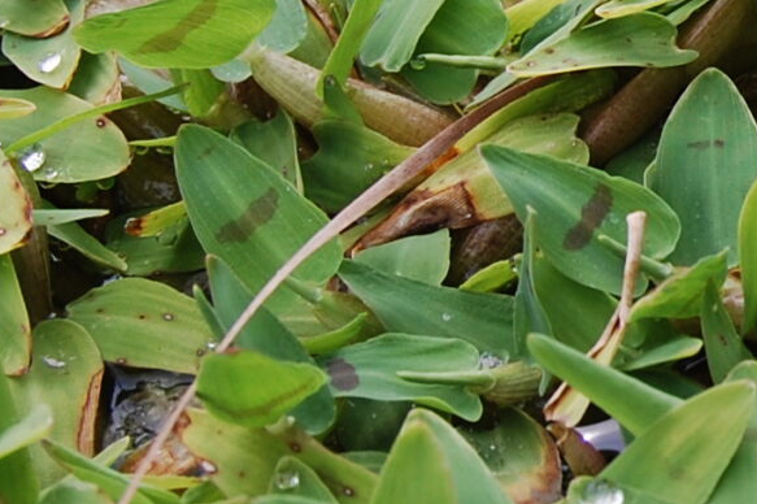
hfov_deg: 9.7
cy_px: 35
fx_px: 4291
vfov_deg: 6.7
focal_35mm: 204
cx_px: 1227
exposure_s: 1/200
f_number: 7.1
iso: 200
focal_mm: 31
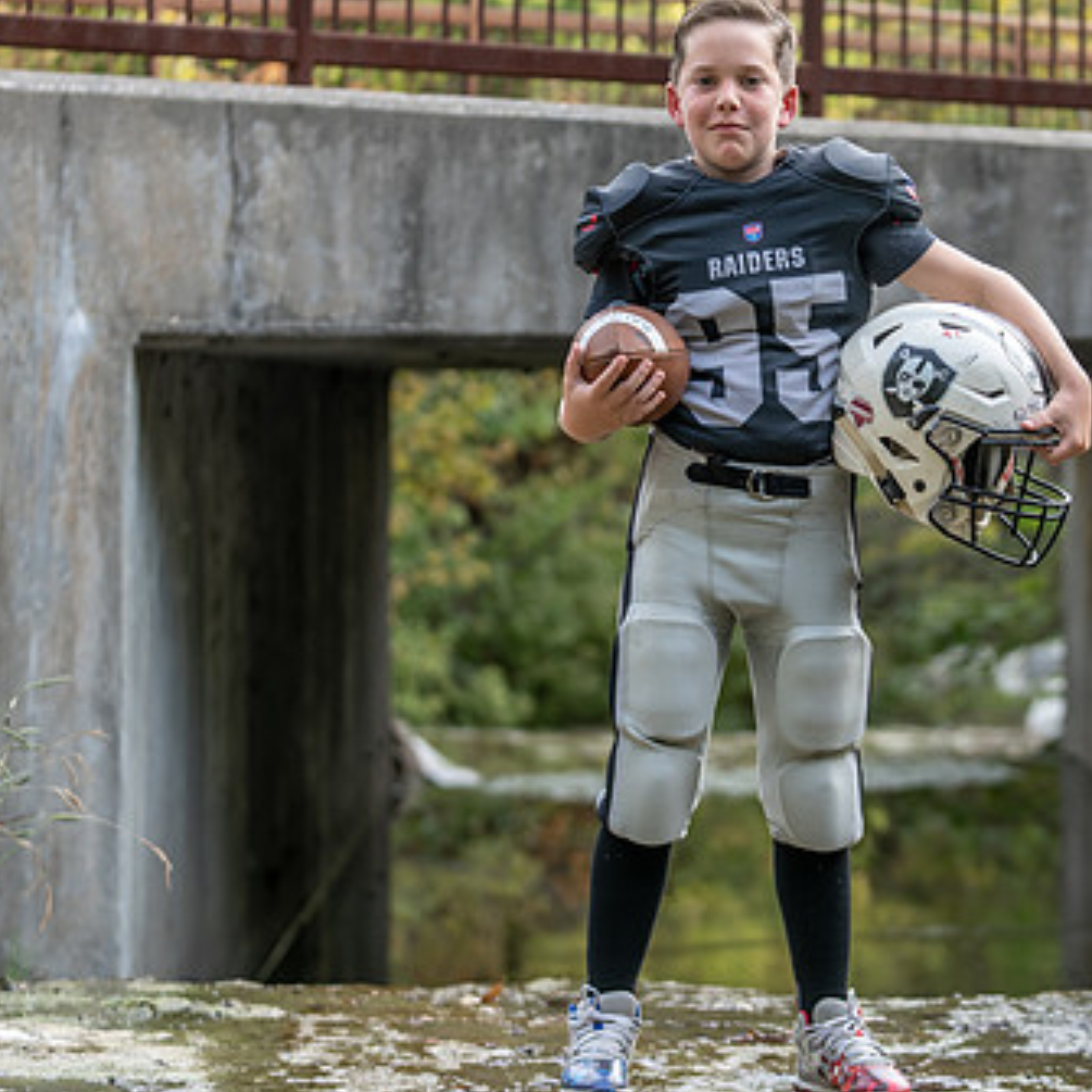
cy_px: 447
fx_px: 4211
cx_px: 777
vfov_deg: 14.8
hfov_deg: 14.7
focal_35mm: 118
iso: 160
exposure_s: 1/320
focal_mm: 70
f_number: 2.8
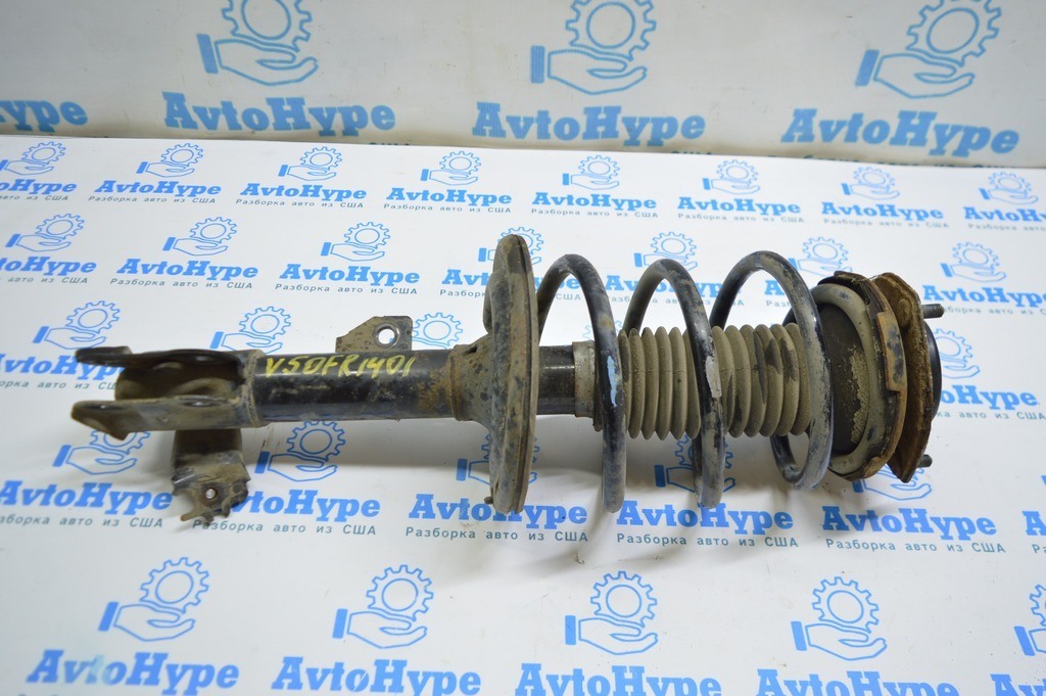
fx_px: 784
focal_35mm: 27
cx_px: 523
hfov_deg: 67.4
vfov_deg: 47.9
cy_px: 348
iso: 400
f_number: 3.5
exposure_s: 1/50
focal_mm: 18
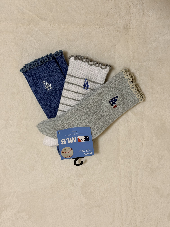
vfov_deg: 39.7
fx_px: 314
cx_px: 85
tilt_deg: -77.0
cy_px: 114
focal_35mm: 48
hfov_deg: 30.3
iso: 125
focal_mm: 6.76
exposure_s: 1/60
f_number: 1.78
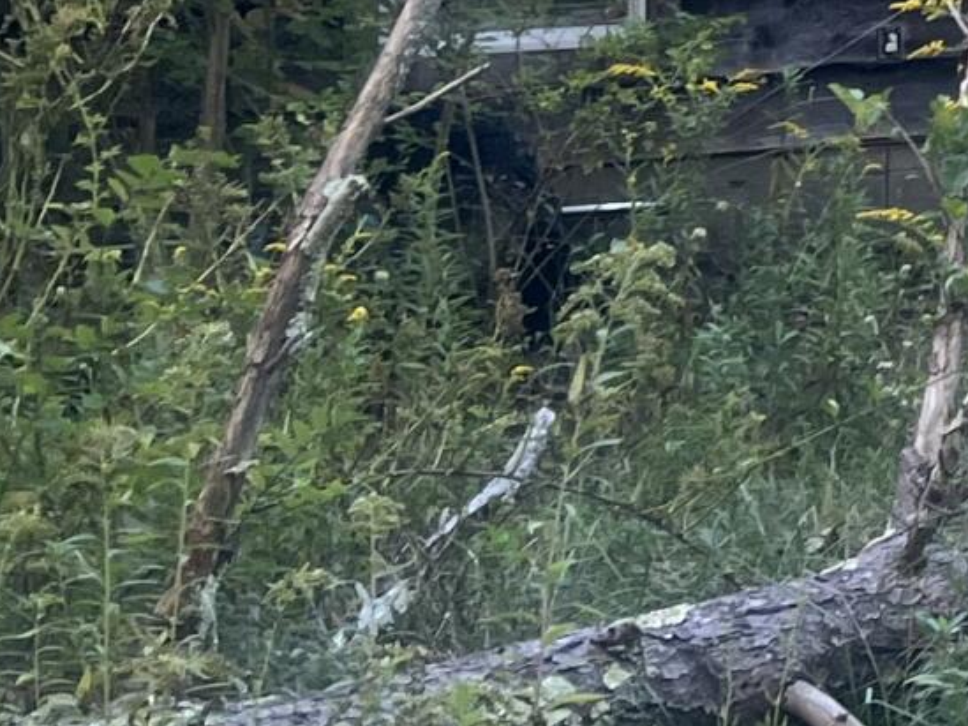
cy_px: -529
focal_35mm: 142
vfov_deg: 10.0
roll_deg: +1.2
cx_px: 2209
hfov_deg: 11.7
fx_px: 3972
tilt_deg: +3.9
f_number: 1.6
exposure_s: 1/122
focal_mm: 5.1
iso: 32
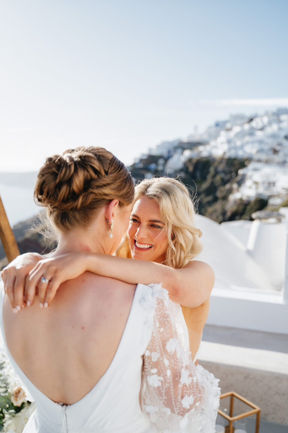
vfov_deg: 51.9
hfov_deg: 35.9
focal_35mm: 37
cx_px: 144
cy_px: 216
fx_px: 444
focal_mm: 37
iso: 100
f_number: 2.8
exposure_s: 1/1600
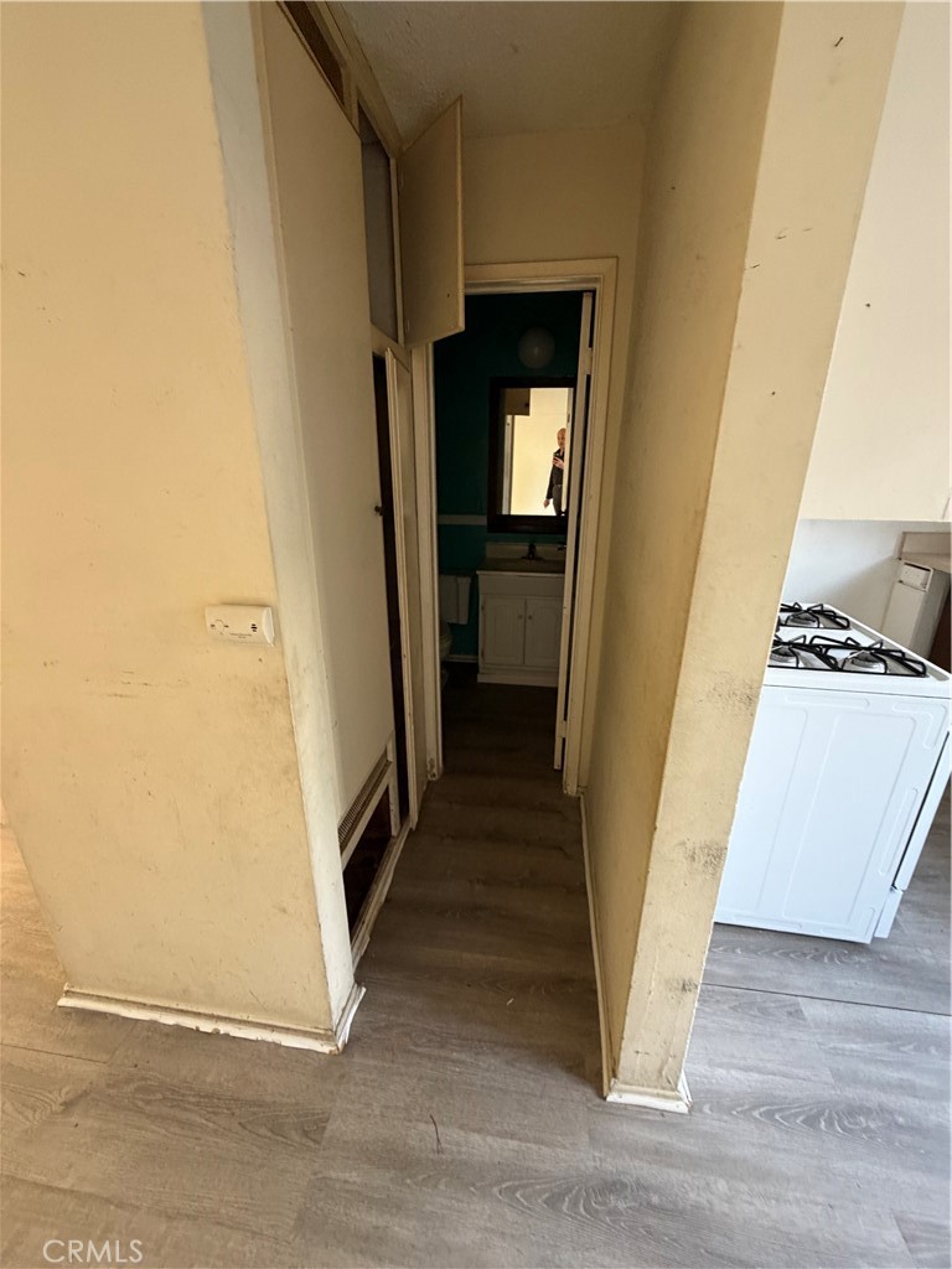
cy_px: 634
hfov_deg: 85.7
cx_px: 476
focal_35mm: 14
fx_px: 513
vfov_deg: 102.1
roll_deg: +1.5
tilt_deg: -16.8
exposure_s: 1/60
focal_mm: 2.22
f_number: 2.2
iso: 320
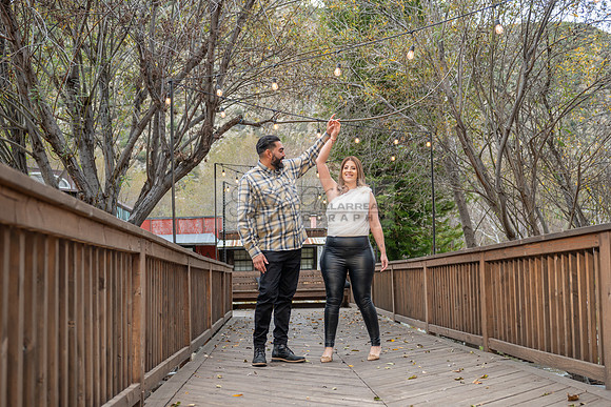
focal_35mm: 44
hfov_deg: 44.7
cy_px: 234
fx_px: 742
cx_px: 320
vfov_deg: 30.7
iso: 200
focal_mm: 34
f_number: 3.2
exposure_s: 1/160
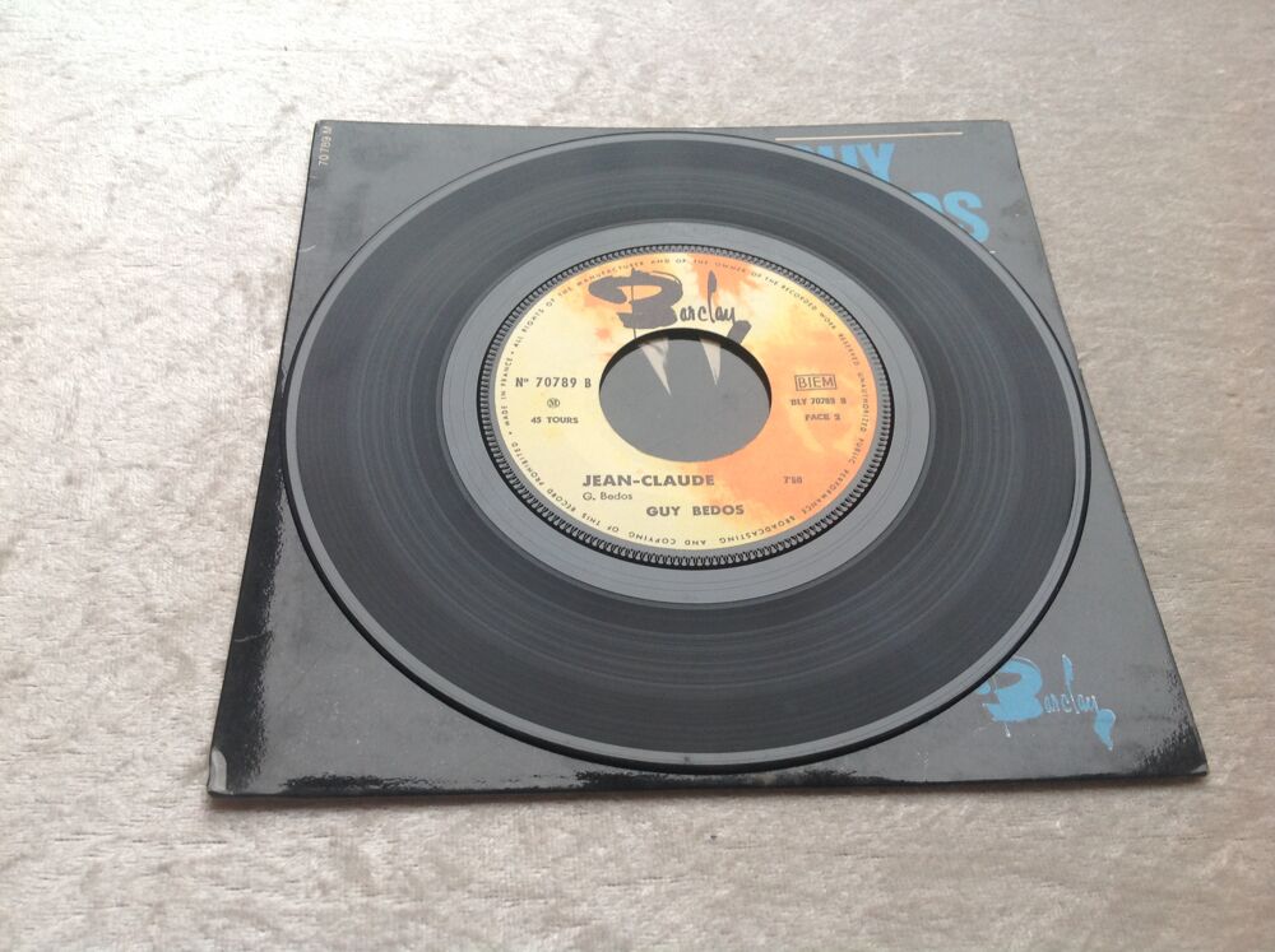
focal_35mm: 35
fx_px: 1287
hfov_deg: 52.7
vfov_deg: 40.6
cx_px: 638
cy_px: 476
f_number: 2.4
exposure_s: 1/17
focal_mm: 4.28
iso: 50
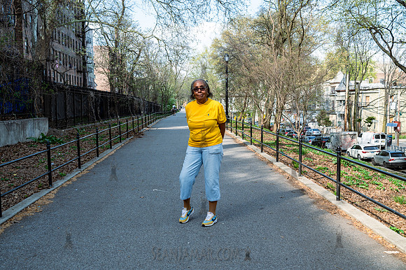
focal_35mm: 37
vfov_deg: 35.8
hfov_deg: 51.8
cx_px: 196
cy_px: 135
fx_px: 418
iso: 200
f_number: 4.5
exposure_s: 1/500
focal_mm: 35
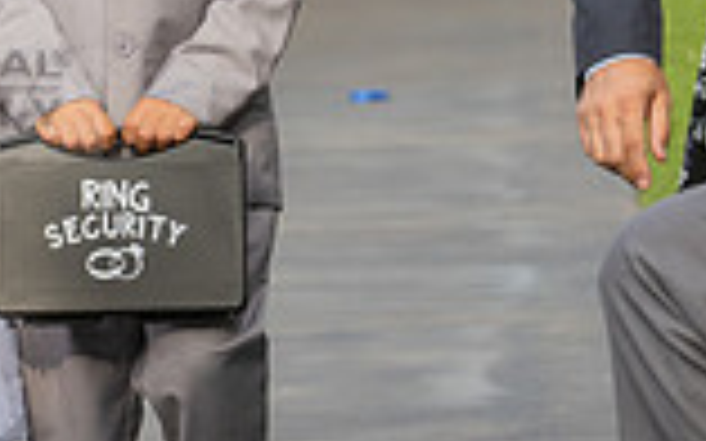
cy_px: 52
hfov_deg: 3.2
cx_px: -279
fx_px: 12637
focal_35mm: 657
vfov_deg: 2.0
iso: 400
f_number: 6.3
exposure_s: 1/500
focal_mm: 175
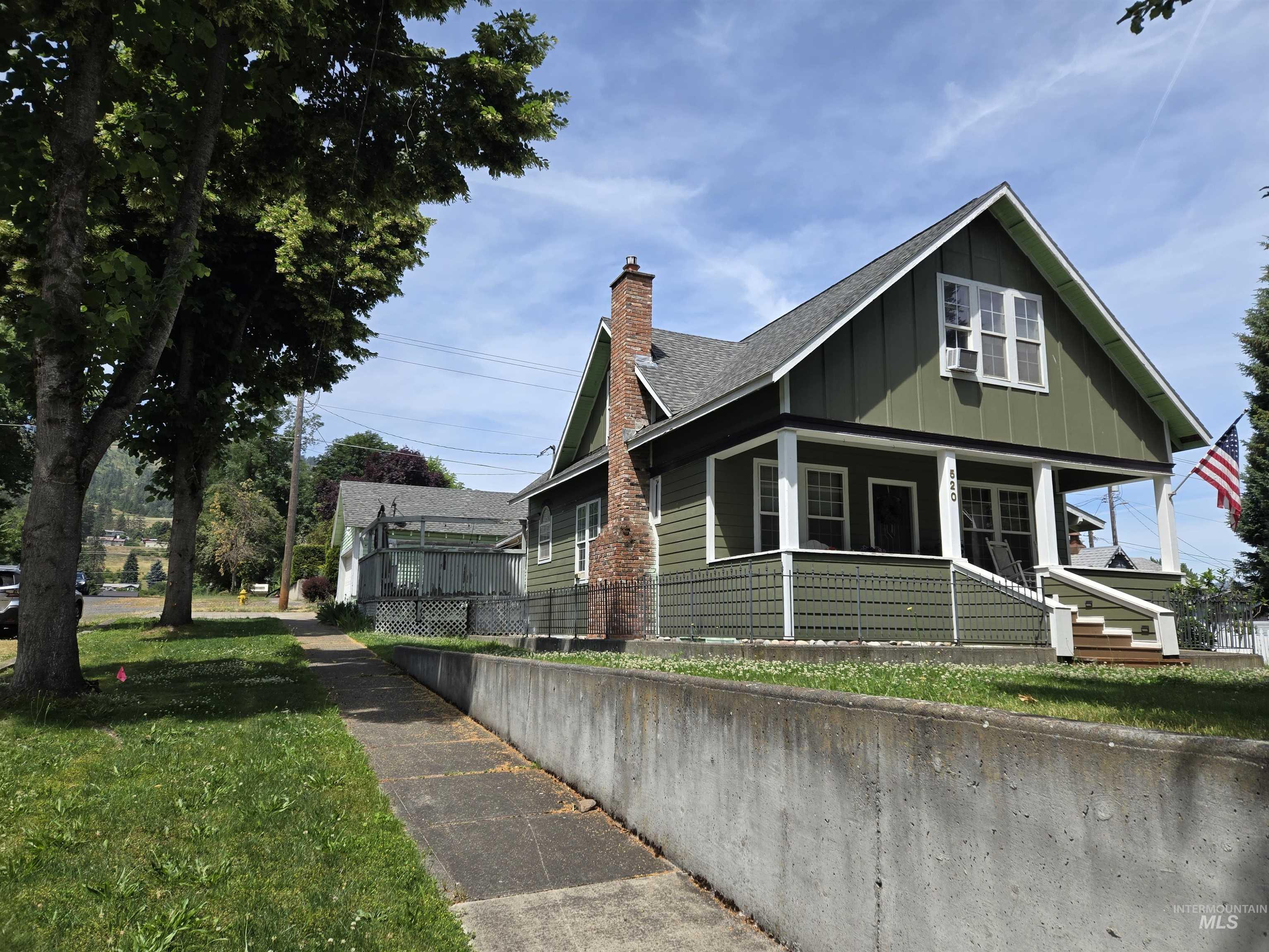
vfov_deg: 58.9
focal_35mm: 23
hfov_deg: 73.9
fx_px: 843
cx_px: 634
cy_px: 476
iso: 40
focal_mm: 5.4
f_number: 1.8
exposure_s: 1/2921
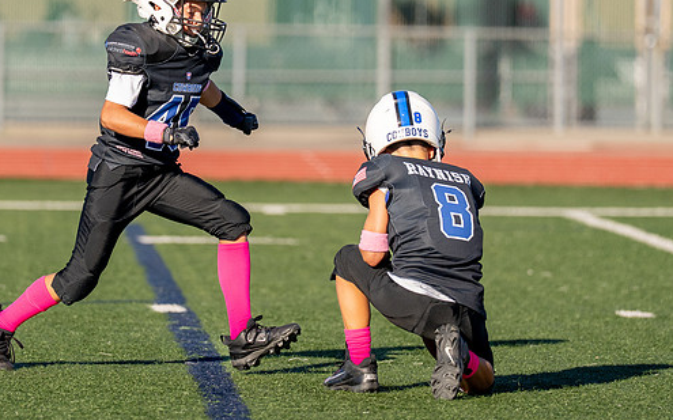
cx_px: 240
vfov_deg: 2.9
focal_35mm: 455
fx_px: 8343
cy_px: 129
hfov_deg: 4.6
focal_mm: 200
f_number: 2.8
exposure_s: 1/4000
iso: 250
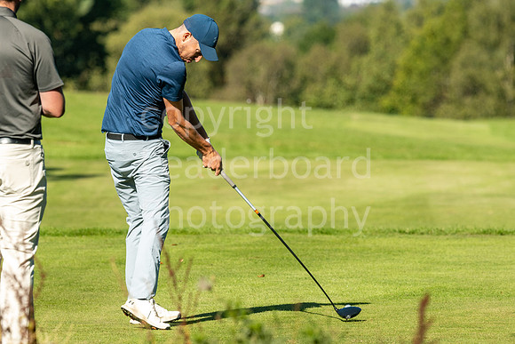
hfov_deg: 4.0
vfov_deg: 2.7
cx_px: 222
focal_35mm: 512
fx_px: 7327
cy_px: 153
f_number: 6.3
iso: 200
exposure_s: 1/1000
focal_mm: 300
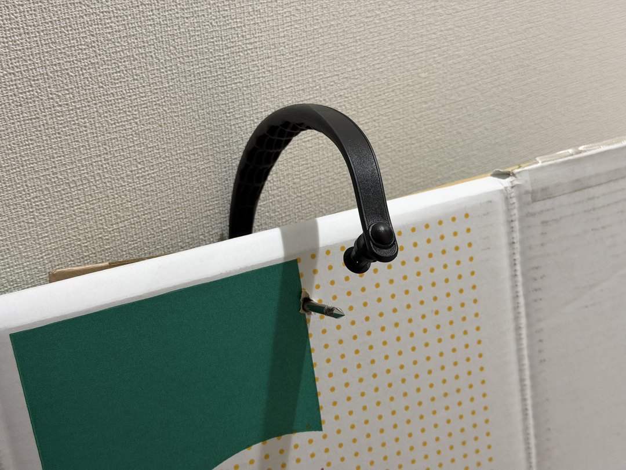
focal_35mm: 48
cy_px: 235
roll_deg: +2.9
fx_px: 868
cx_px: 313
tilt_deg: -26.8
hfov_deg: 39.7
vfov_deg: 30.3
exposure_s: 1/50
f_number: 1.78
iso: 250
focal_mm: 6.76
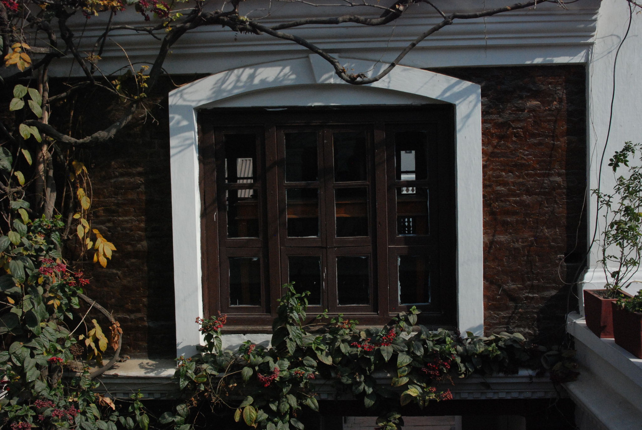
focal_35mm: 42
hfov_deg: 46.3
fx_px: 750
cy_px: 215
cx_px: 321
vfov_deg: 32.0
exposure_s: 1/800
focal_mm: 28
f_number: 14
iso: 1000
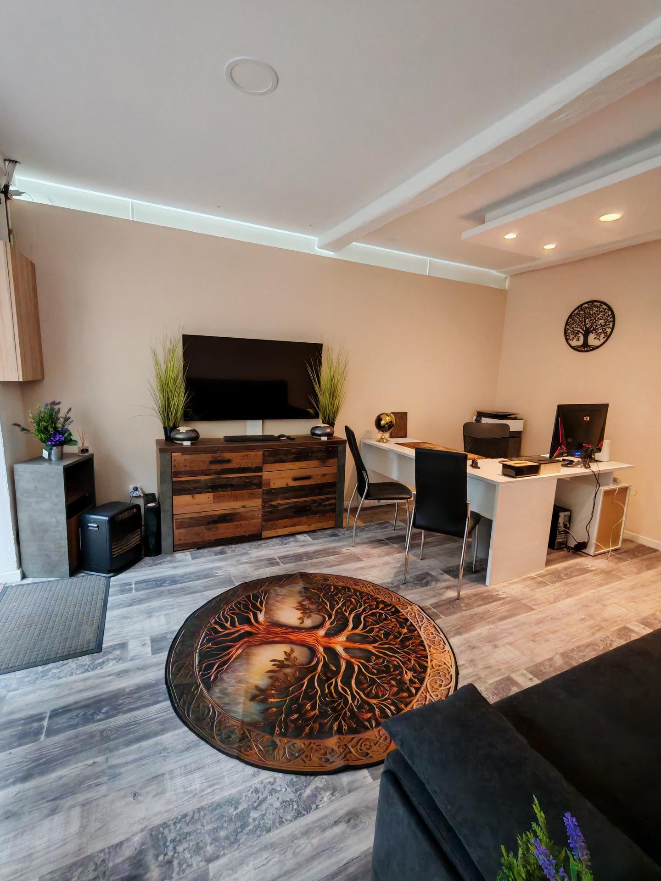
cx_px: 330
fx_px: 407
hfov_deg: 78.1
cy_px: 440
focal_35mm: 16
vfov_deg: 94.5
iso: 800
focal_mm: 1.96
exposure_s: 1/50
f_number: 2.2
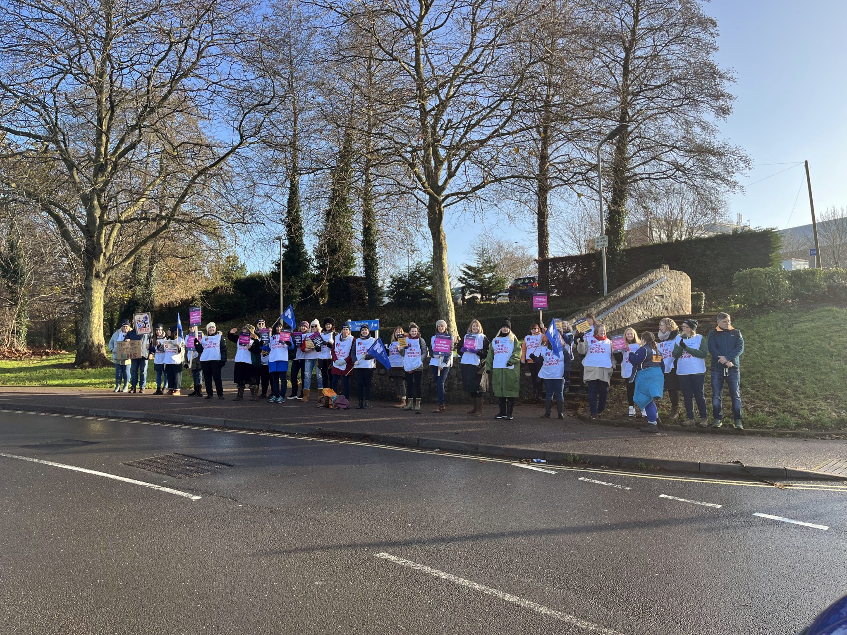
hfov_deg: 67.3
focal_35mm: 26
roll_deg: -0.3
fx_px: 636
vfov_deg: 53.1
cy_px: 318
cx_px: 424
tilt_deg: +3.7
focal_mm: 5.1
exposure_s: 1/885
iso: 50
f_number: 1.6
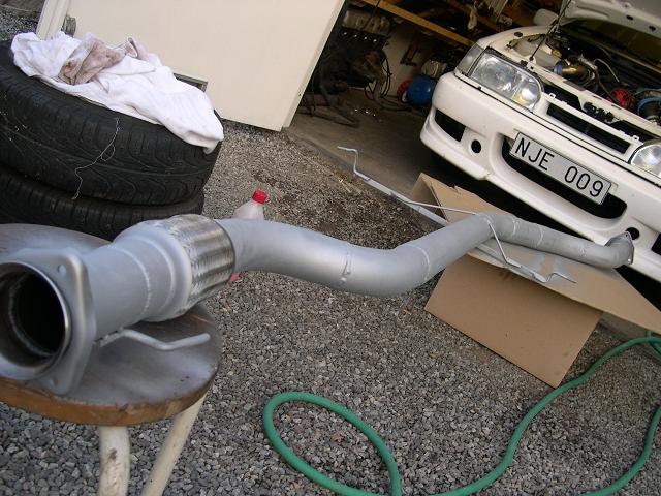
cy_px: 248
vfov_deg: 37.7
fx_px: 726
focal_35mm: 38
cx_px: 330
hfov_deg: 49.0
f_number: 2.8
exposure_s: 1/59.8
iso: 100
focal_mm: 8
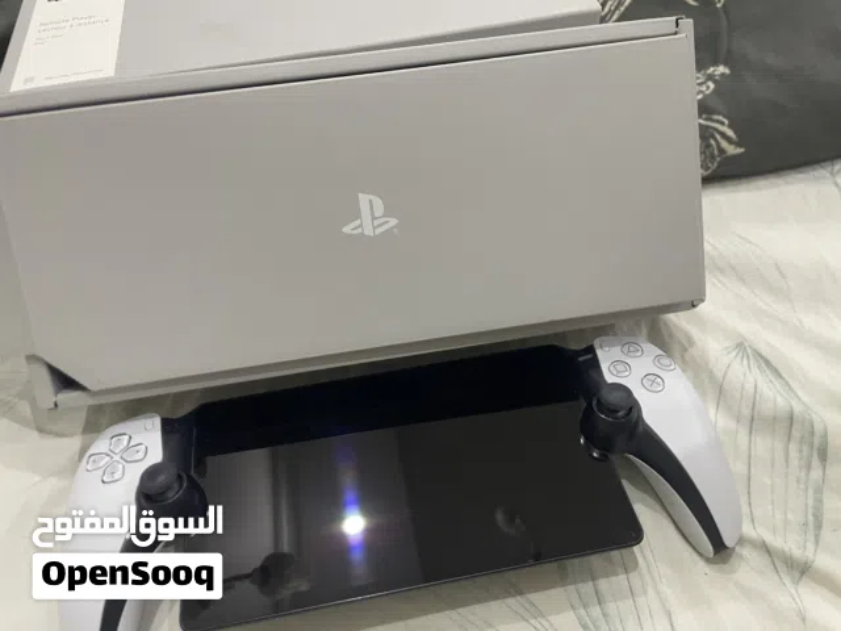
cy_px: 316
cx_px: 420
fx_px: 632
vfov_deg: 53.1
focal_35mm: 26
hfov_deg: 67.3
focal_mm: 4.2
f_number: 1.6
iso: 250
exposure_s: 1/50
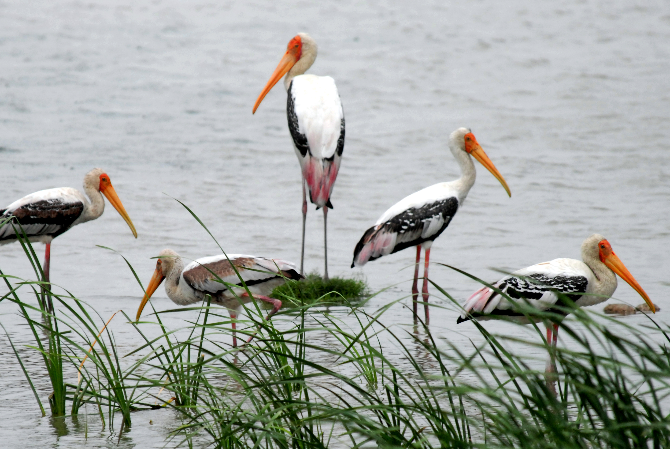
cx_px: 267
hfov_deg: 2.5
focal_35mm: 812
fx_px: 15130
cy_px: 292
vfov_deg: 1.7
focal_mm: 400
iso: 800
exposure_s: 1/3200
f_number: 5.6
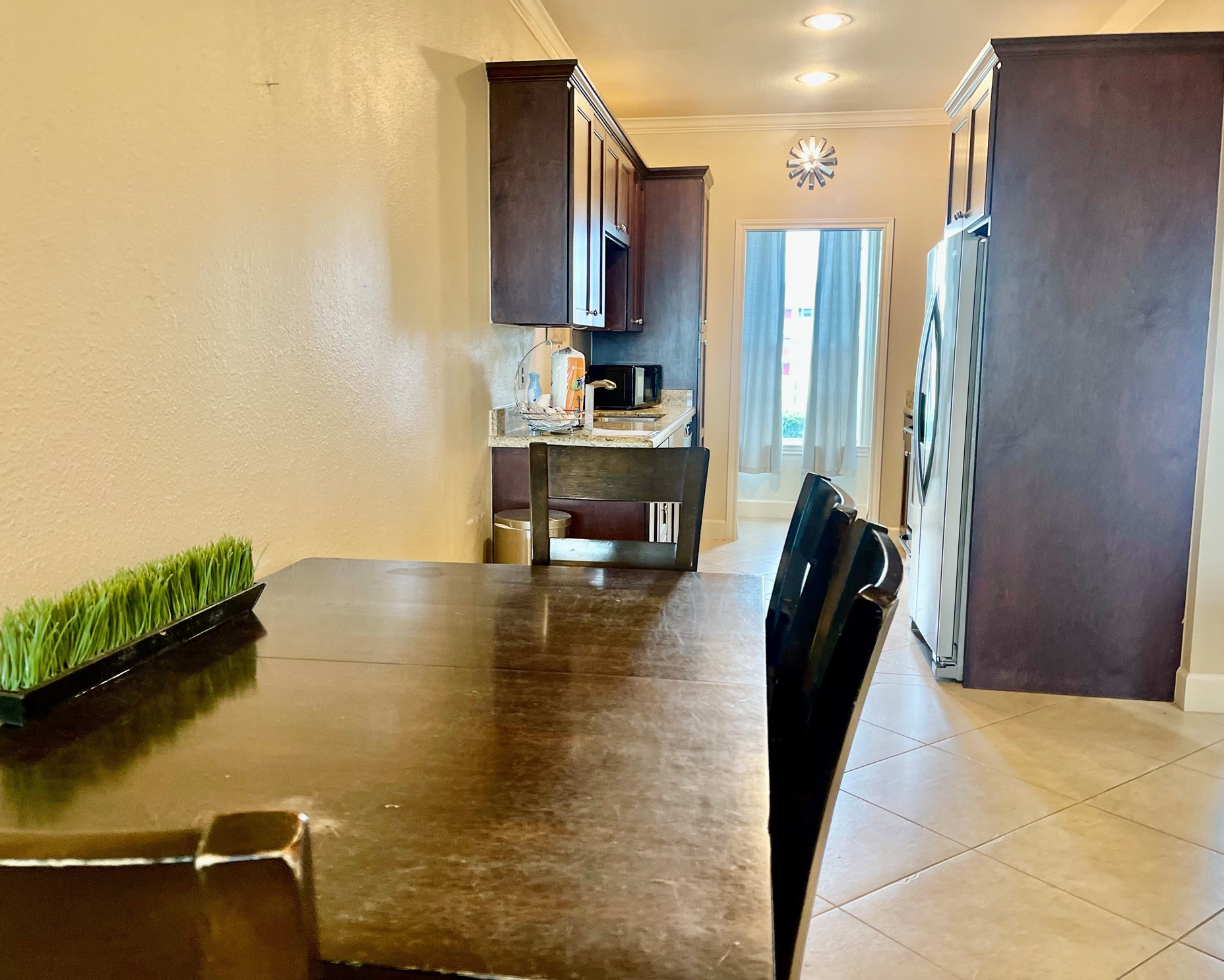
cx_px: 594
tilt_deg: -6.9
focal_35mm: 28
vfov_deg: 51.5
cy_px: 474
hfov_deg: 62.2
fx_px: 1014
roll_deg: -1.2
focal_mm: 5.1
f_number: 1.6
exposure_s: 1/60
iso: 250
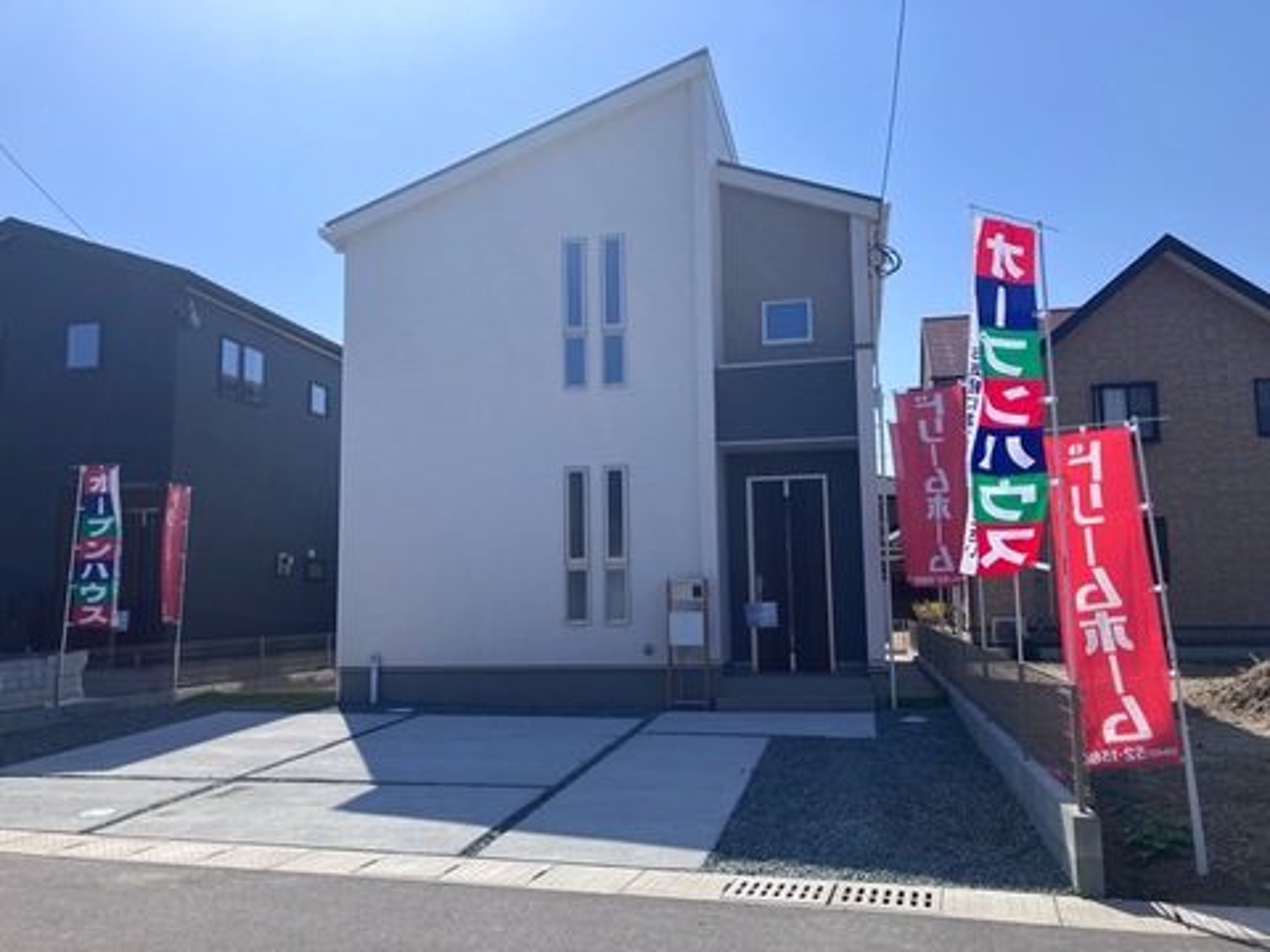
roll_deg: +1.5
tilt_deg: +7.5
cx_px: 635
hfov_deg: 63.4
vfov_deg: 49.7
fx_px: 1027
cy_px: 476
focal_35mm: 28
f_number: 1.8
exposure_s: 1/3247
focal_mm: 3.99
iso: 32
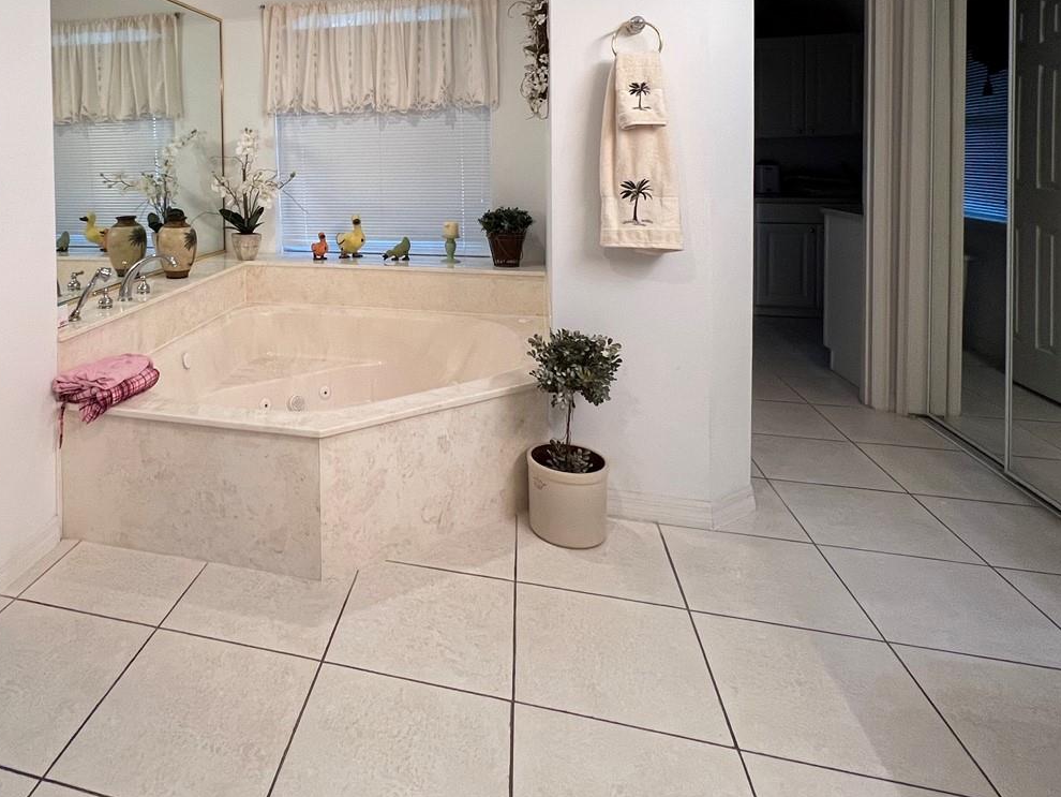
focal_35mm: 21
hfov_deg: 75.7
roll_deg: +0.8
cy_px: 173
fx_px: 644
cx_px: 327
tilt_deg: -2.2
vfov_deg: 59.1
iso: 200
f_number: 1.8
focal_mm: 1.57
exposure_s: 1/120
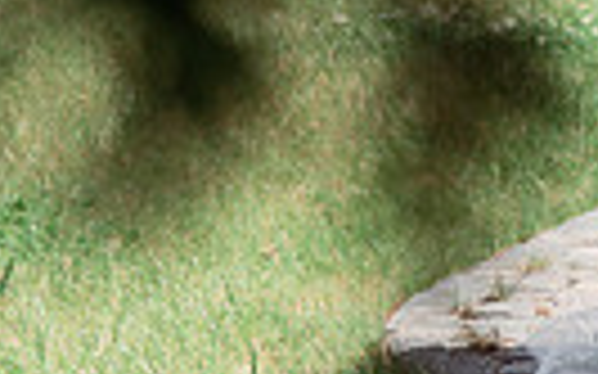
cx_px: 1286
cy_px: -379
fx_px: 6158
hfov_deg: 5.4
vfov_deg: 3.4
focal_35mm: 378
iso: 200
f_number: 6.3
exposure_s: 1/640
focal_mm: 85
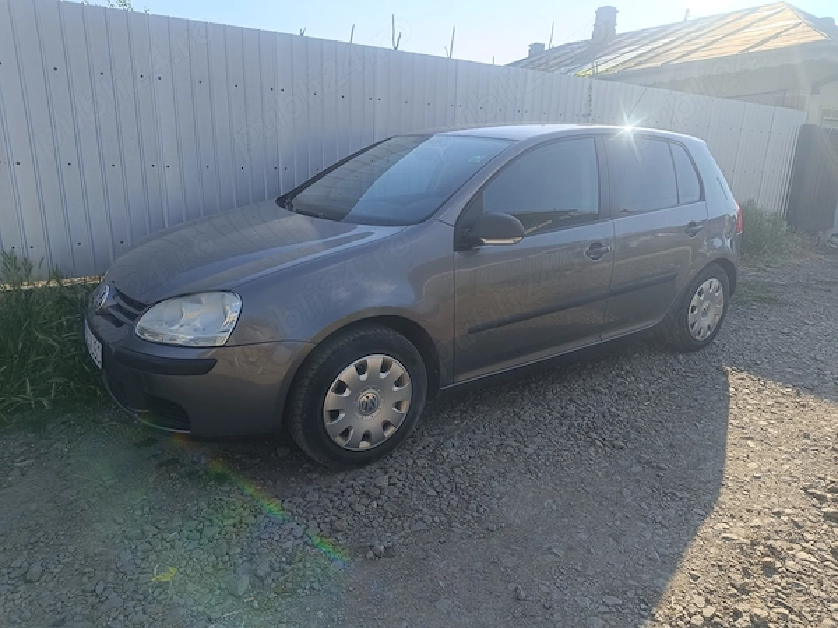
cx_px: 419
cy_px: 314
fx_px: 581
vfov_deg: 56.8
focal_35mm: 24
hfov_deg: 71.6
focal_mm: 5.59
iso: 51
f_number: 1.88
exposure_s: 1/707
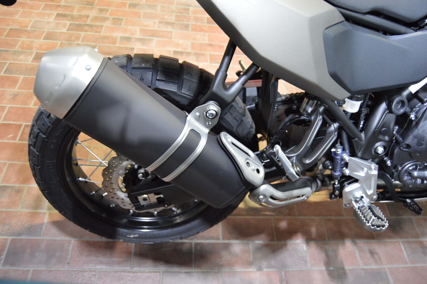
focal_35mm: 27
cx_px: 214
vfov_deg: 47.8
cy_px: 142
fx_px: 320
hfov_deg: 67.4
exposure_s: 1/40
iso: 3200
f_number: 3.5
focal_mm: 18
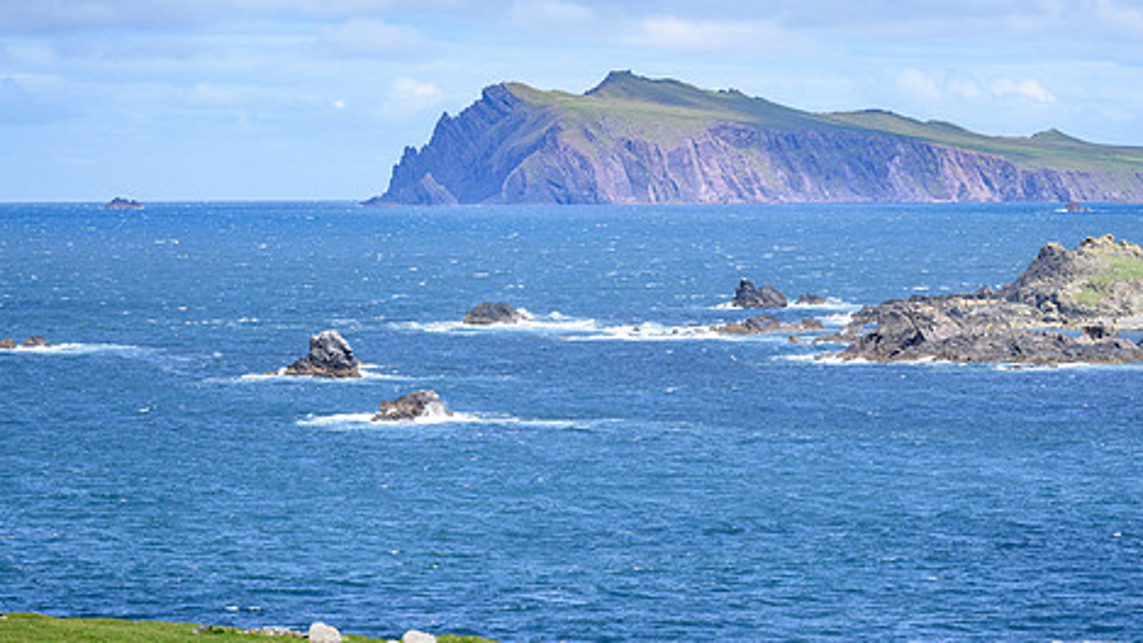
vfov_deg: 6.5
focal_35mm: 188
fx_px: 5699
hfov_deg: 11.4
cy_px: 423
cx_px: 682
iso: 320
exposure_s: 1/400
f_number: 11
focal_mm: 145
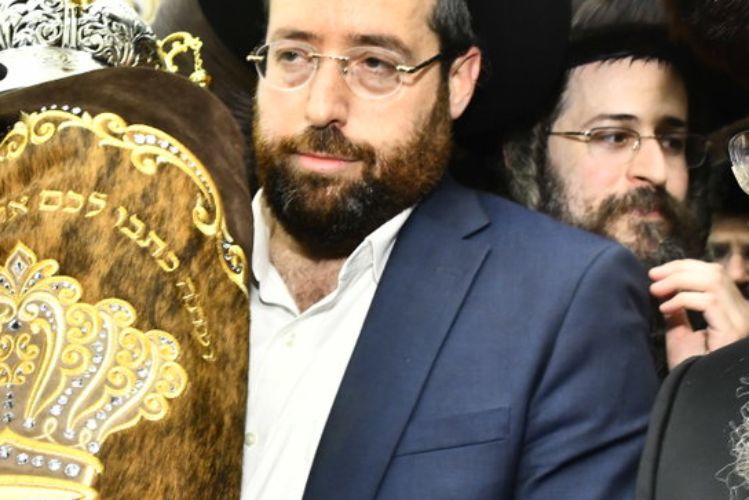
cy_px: 315
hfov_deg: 27.6
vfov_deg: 18.9
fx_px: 1498
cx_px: 176
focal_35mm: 72
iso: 1250
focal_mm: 28
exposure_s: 1/125
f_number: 5.6
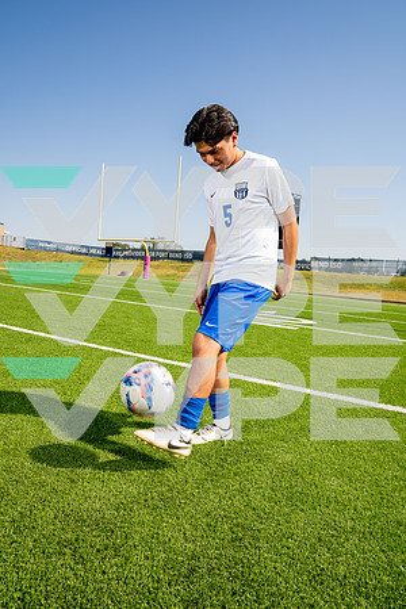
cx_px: 203
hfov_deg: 53.1
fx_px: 406
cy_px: 304
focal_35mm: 24
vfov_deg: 73.7
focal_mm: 24
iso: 50
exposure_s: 1/125
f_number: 7.1
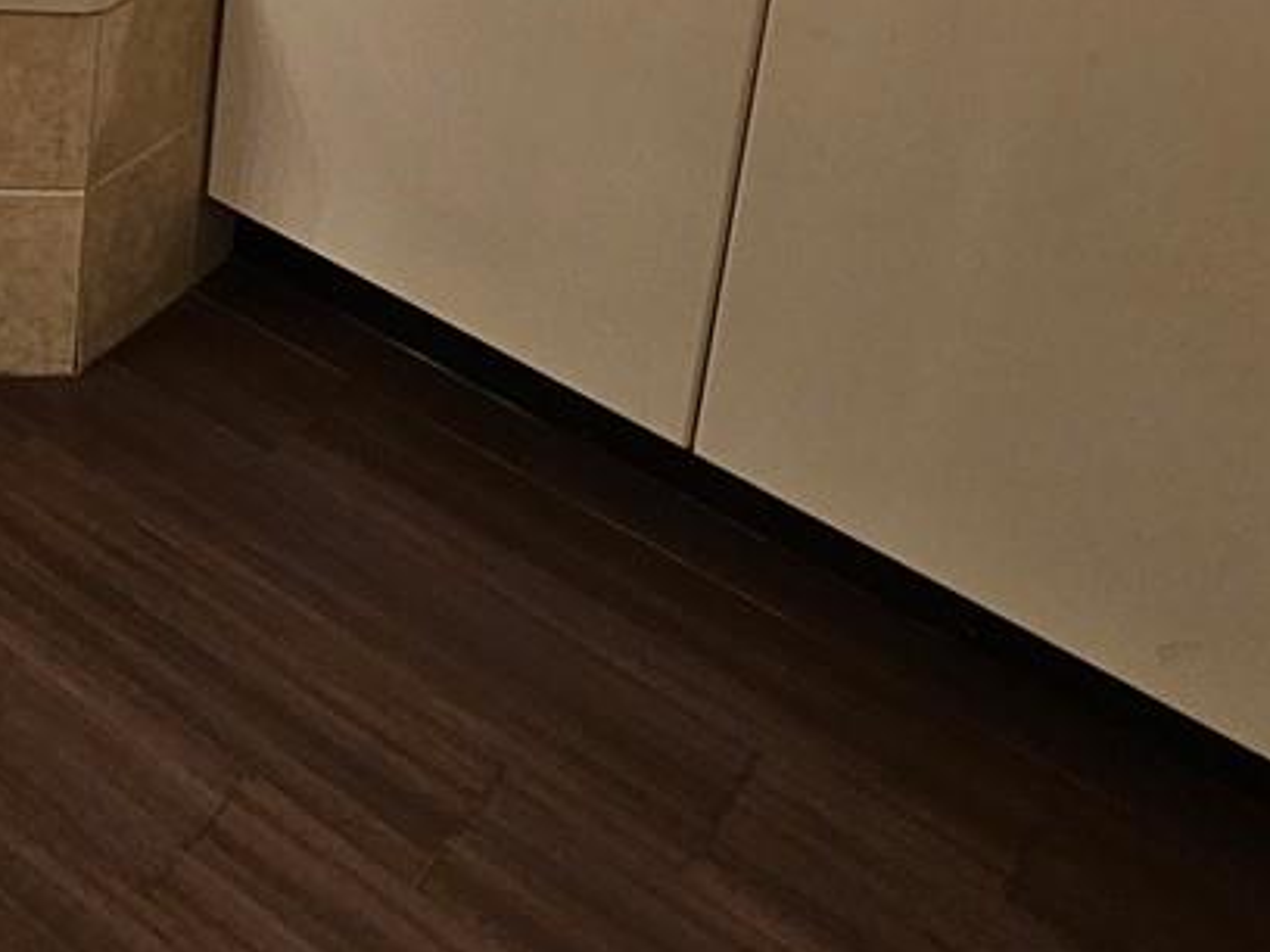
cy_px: -504
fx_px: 1871
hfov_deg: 31.9
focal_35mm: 51
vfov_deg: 22.8
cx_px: -215
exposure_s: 1/60
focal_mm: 2.2
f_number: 2.2
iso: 125
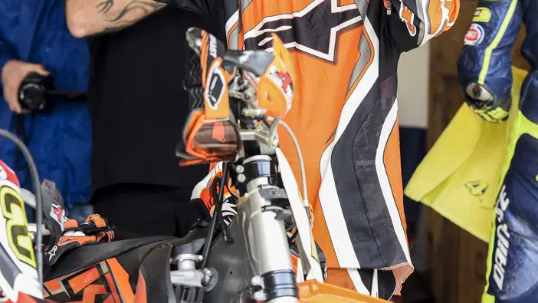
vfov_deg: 5.4
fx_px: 3196
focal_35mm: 224
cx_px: 322
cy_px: 70
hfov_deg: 9.6
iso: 800
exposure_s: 1/160
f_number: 3.5
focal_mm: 125
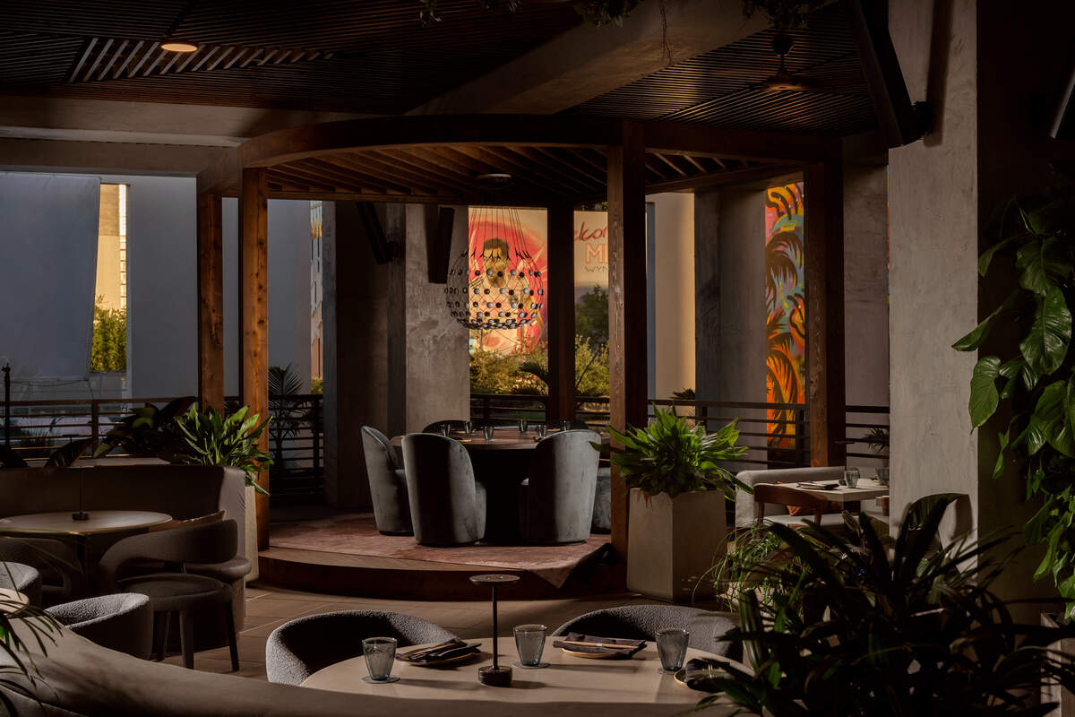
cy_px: 358
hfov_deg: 41.9
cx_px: 538
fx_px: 1403
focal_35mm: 47
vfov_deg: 28.6
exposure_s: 1/200
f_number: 8
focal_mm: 47
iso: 160
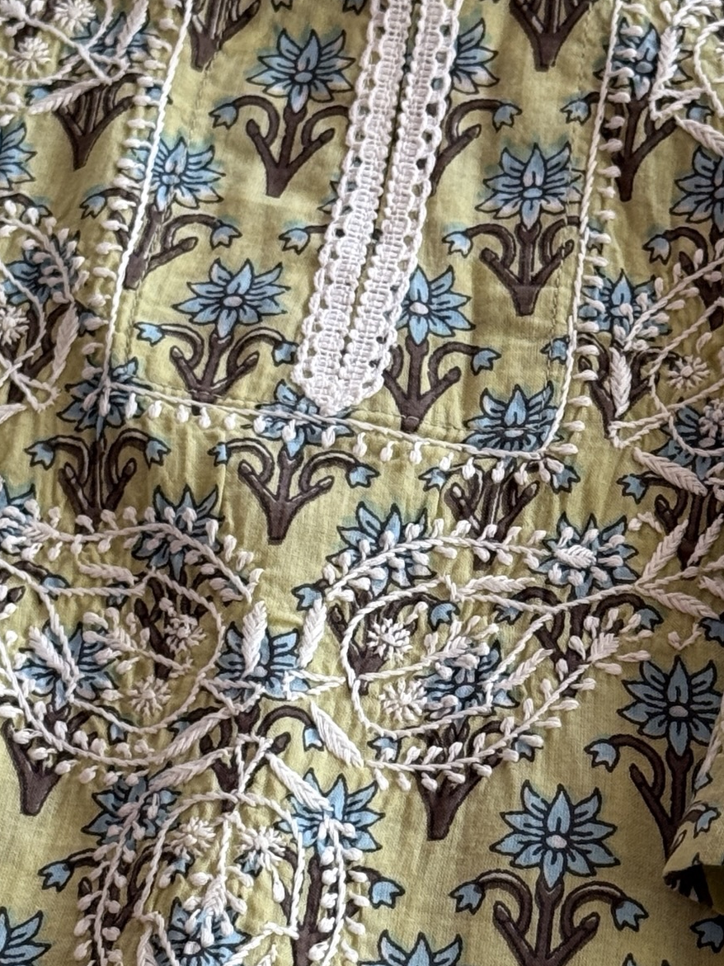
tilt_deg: -58.0
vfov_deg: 16.0
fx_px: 3431
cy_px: 506
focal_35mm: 123
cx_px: 501
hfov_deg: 12.0
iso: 160
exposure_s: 1/60
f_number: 1.78
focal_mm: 6.76
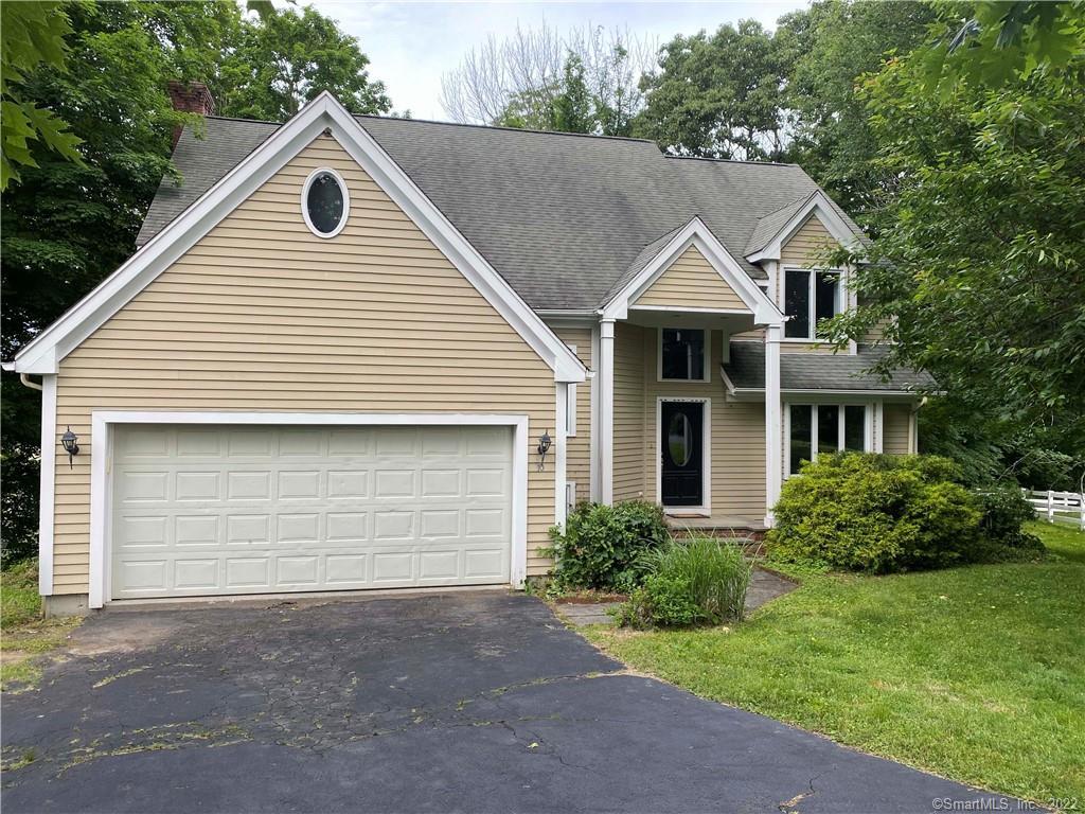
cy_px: 407
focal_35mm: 26
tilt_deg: +1.4
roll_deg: -0.4
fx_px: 815
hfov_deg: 67.3
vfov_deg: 53.1
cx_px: 542
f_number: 1.8
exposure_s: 1/210
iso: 32
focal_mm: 4.25
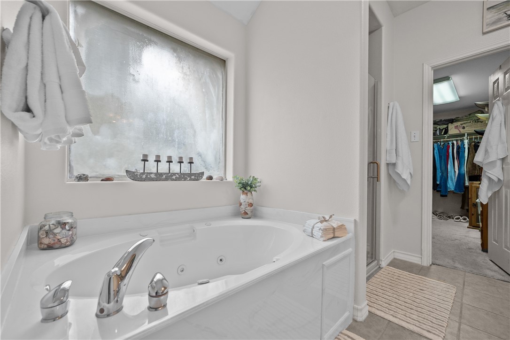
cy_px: 170
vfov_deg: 85.4
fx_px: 184
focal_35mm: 13
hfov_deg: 108.3
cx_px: 255
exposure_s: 1/50
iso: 100
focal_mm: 9
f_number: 3.5
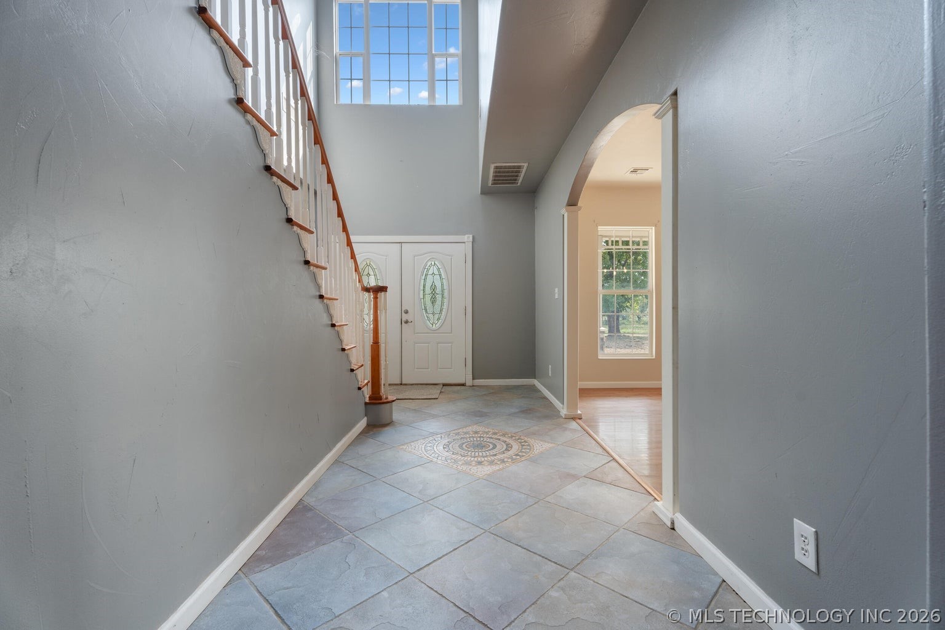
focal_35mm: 16
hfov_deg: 96.7
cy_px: 315
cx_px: 472
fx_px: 420
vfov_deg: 73.7
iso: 200
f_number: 8
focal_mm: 16
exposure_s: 1/15
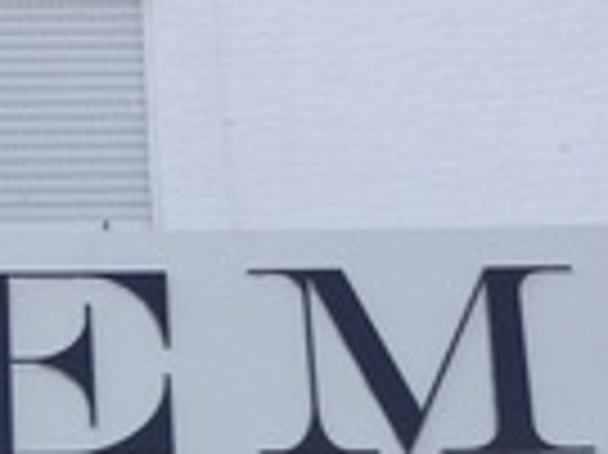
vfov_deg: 11.3
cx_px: 45
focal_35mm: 122
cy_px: 793
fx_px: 2141
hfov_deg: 15.9
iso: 50
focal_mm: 4.13
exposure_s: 1/511
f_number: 2.4
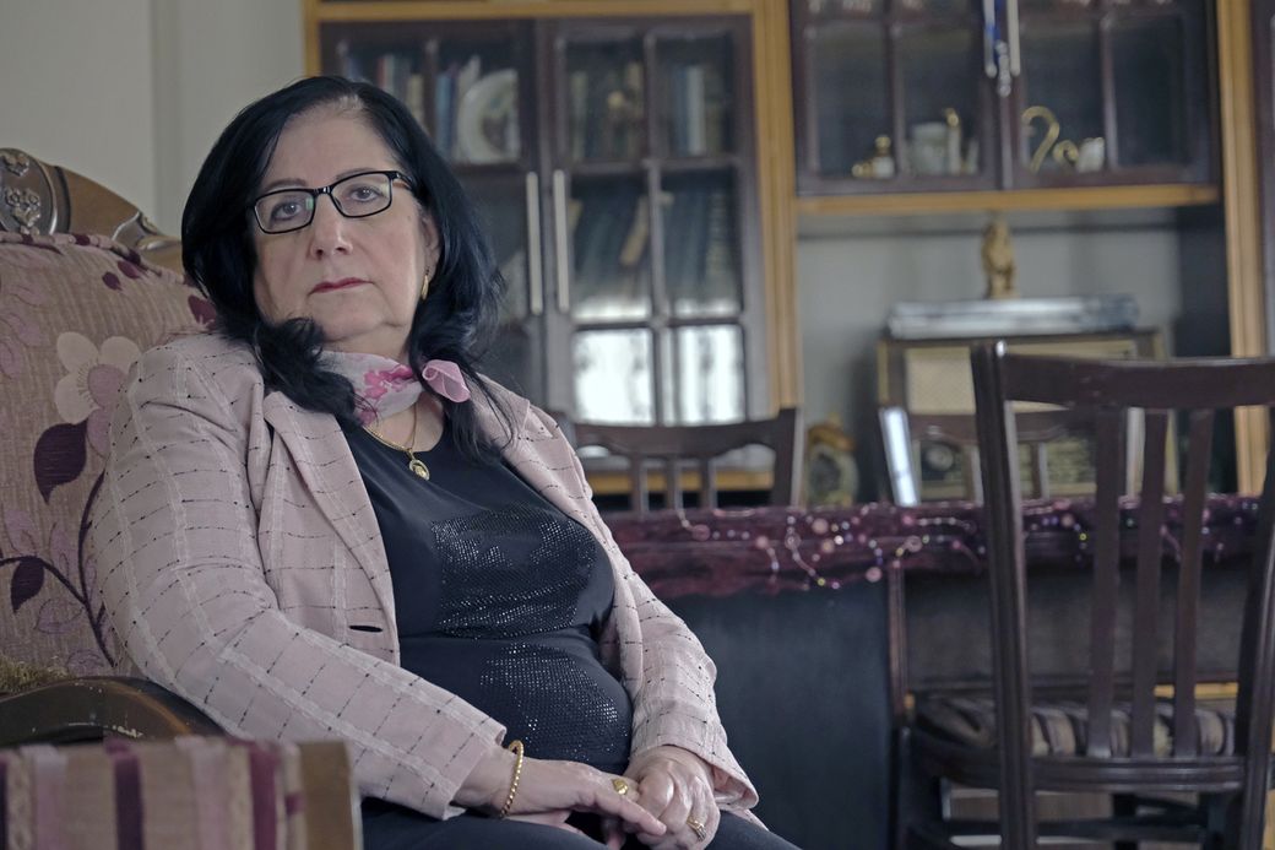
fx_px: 2939
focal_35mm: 83
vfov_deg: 16.4
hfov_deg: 24.5
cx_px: 638
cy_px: 425
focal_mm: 55
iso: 3200
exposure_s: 1/80
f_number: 3.2
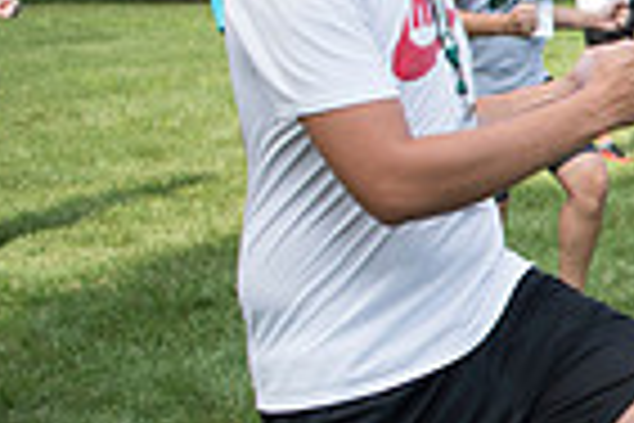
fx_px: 1743
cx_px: 1169
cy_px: 146
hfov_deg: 16.8
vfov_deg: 13.8
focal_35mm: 99
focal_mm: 24
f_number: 2.8
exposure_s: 1/1600
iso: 200
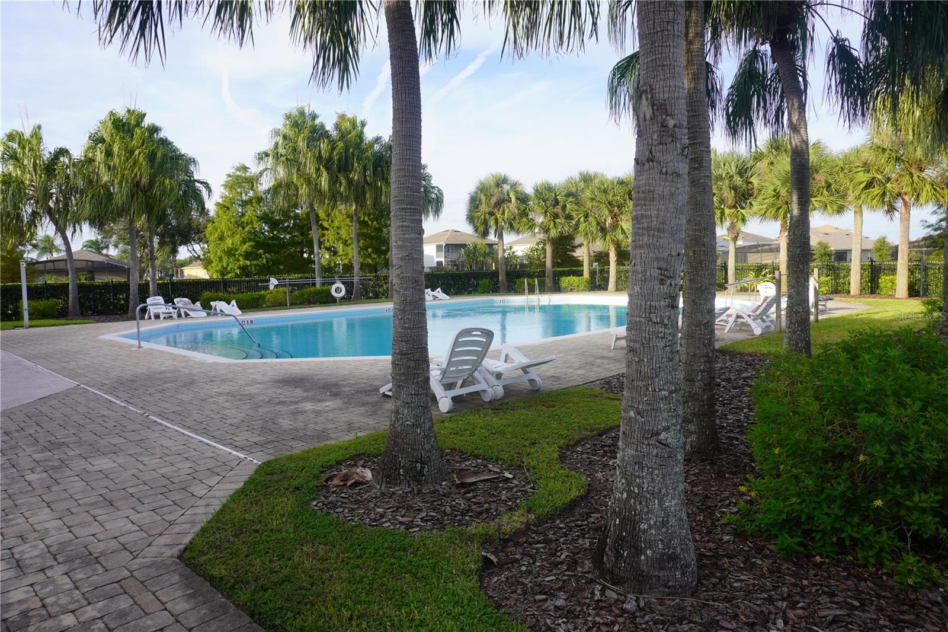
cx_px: 474
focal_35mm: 24
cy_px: 316
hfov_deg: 73.8
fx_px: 632
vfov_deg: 53.1
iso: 100
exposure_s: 1/125
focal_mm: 16
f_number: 8
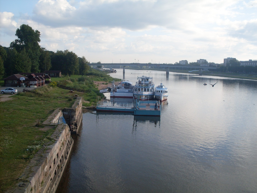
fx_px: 282
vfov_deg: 37.7
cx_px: 128
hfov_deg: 49.0
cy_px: 96
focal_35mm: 38
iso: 80
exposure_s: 1/125
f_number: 8.4
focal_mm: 6.3
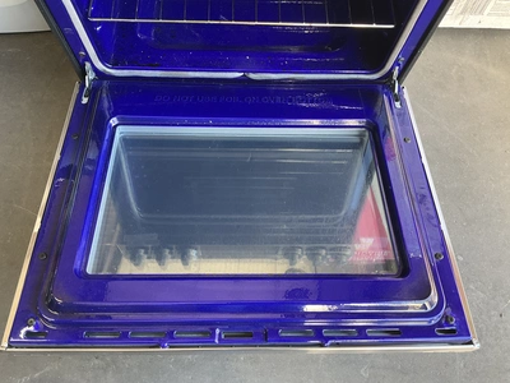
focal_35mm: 29
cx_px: 255
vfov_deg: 48.2
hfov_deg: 61.7
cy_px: 192
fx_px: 427
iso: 80
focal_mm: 3
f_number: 1.8
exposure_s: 1/60
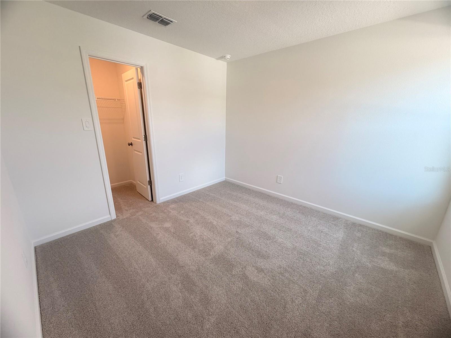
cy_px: 169
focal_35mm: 14
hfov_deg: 102.1
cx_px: 226
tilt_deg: -15.7
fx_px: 182
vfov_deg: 85.7
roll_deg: +0.0
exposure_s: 1/120
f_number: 2.2
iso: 125
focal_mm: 2.22
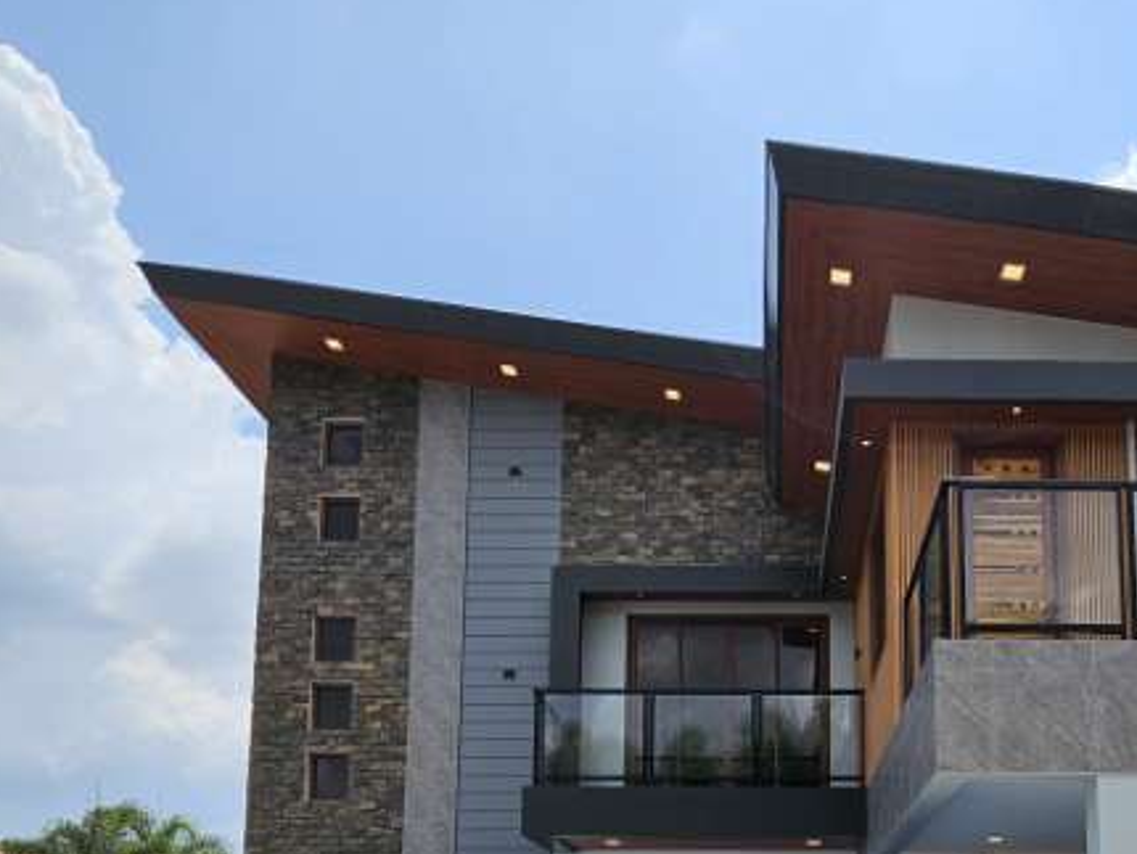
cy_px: 894
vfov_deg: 40.8
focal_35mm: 29
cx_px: 783
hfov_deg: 59.8
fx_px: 953
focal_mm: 2.2
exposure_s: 1/3464
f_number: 2.2
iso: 50
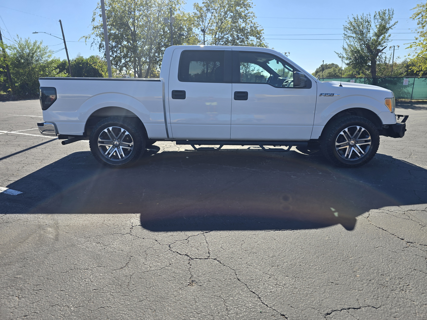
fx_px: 284
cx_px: 214
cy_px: 160
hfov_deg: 73.9
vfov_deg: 58.9
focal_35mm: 23
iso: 12
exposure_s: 1/717
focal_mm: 6.3
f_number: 1.7
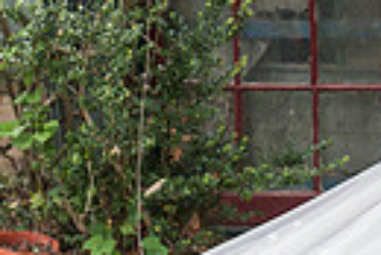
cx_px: 592
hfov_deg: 9.3
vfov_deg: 6.4
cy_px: -3
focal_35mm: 214
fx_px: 2267
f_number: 4
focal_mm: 48
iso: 200
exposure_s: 1/160
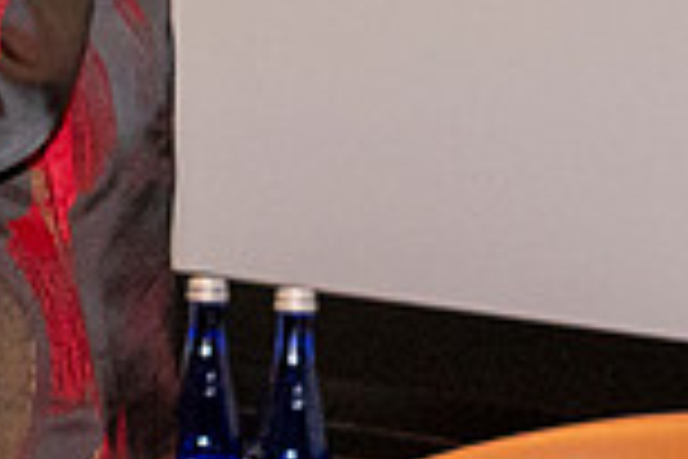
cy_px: -358
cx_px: -526
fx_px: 5446
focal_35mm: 285
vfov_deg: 4.8
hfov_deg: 7.0
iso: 2500
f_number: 9
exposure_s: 1/60
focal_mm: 50
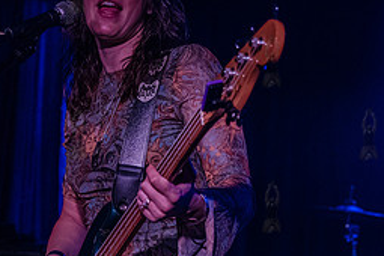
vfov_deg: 12.8
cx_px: 77
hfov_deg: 18.9
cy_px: 133
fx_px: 1141
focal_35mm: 107
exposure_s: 1/500
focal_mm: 47
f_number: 3.2
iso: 16000
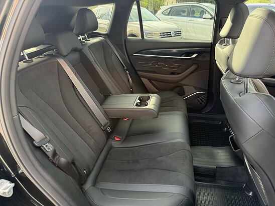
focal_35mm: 24
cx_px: 138
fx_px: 191
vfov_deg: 56.8
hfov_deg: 71.6
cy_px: 103
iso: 200
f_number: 1.78
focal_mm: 6.76
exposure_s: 1/145
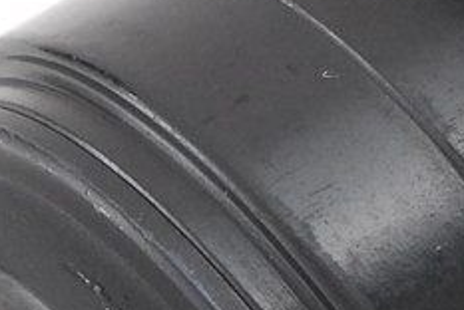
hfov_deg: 3.6
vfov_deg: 2.4
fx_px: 7297
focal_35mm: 565
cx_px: 679
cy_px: 239
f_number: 20
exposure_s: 1/100
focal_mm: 55
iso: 400
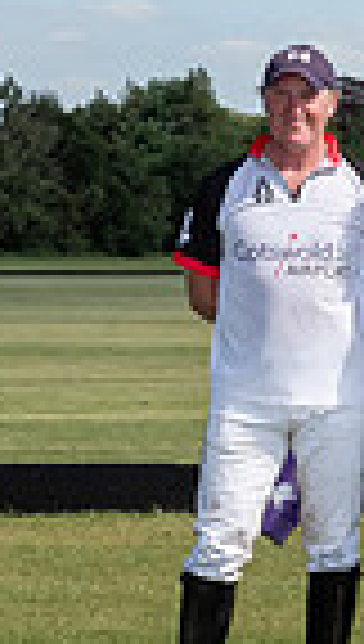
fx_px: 2919
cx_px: 1040
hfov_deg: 6.6
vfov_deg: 12.6
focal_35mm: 171
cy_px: 268
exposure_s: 1/250
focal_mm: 32
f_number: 18
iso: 640
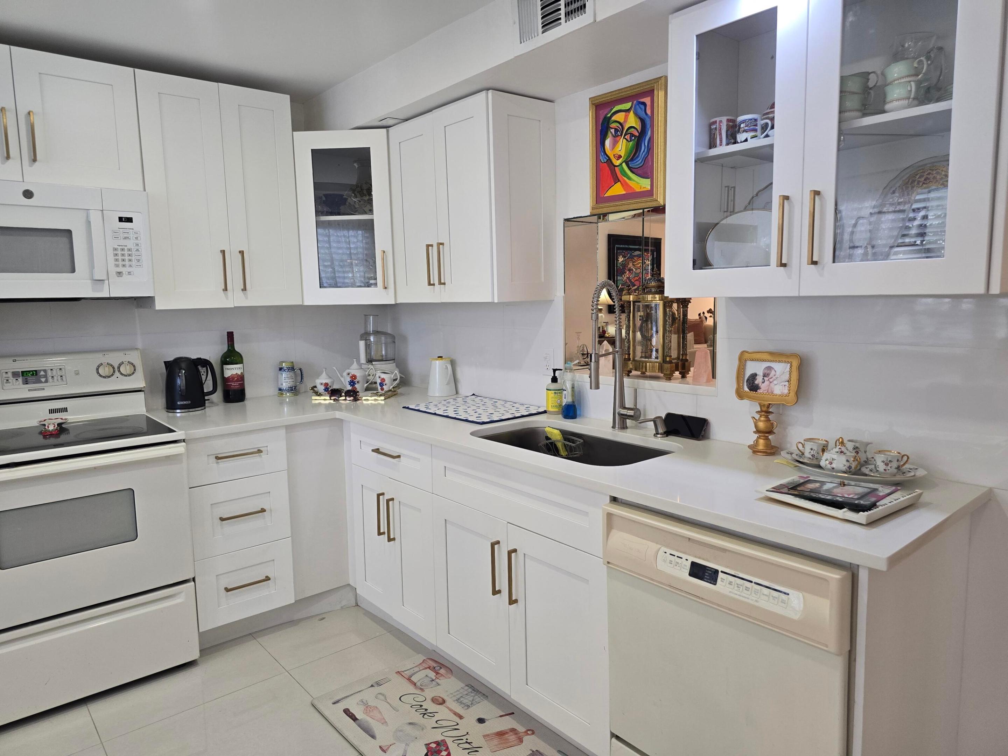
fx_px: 670
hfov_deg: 73.9
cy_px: 378
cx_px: 504
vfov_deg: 58.9
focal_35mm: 23
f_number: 1.7
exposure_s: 1/120
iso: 160
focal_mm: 6.3
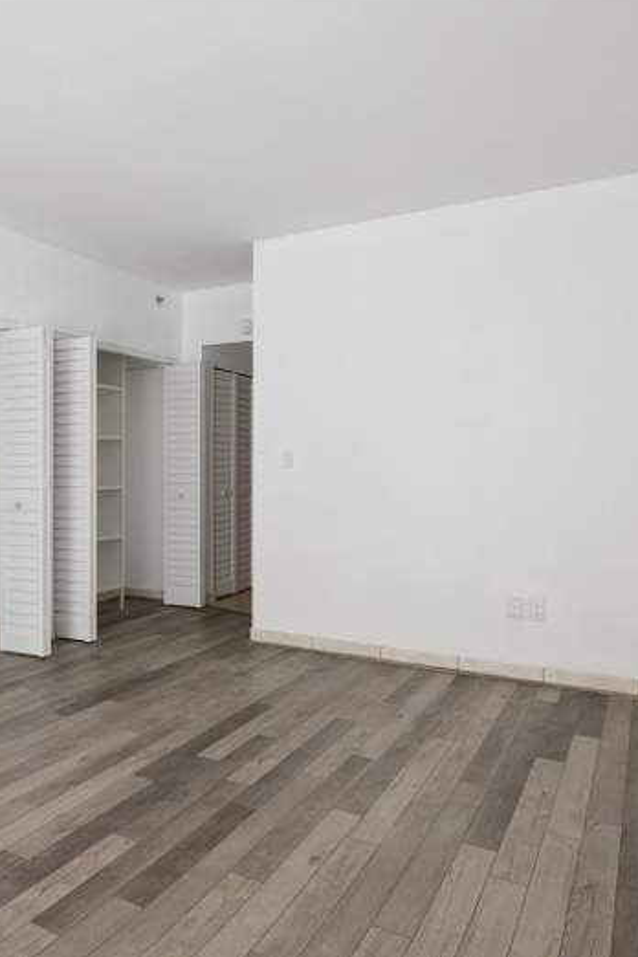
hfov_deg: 49.2
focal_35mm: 26
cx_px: 249
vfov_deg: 69.4
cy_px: 474
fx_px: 691
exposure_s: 1/30
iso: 250
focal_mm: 17
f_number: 8
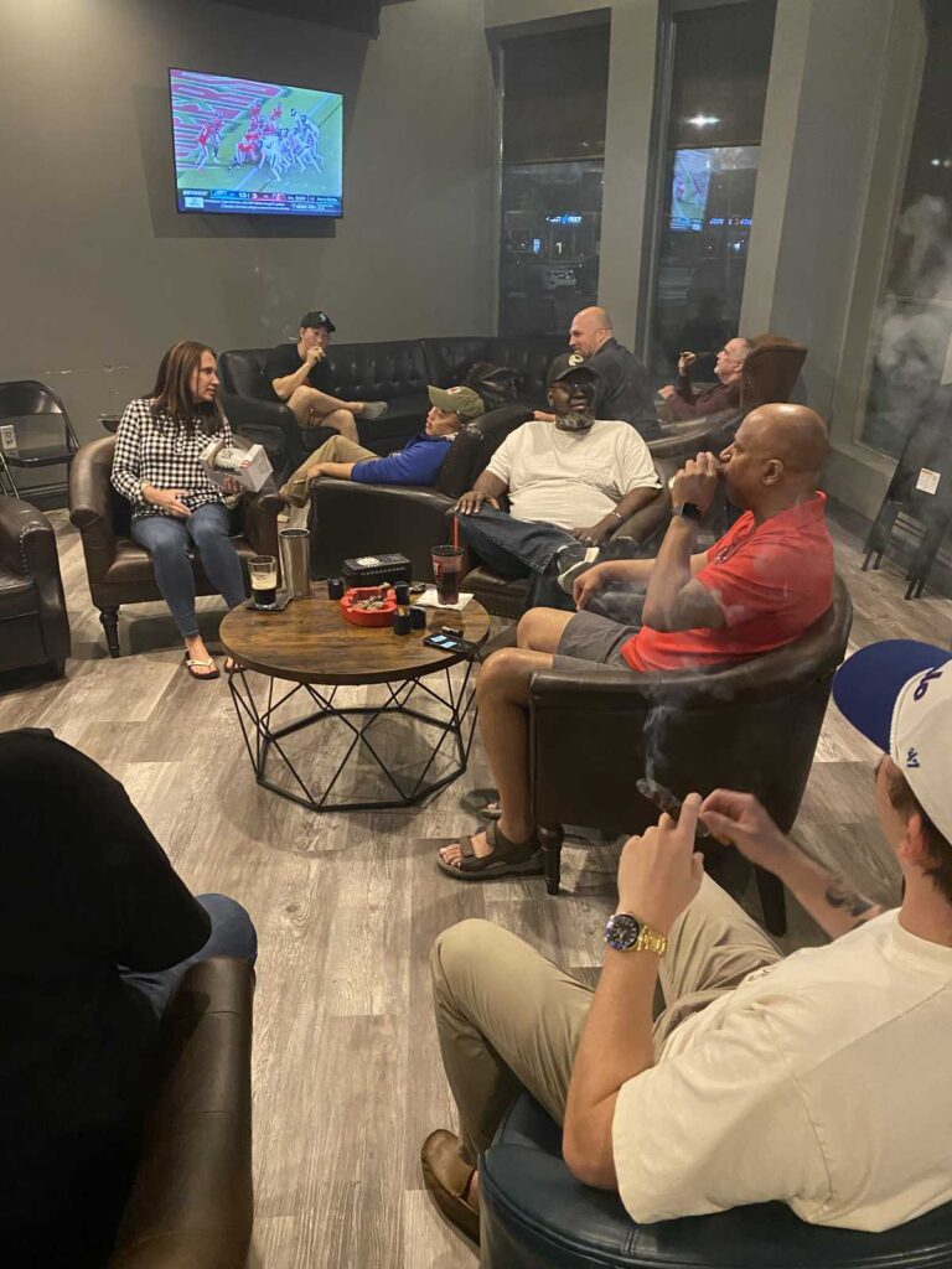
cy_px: 634
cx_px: 476
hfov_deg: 53.1
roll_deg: -0.7
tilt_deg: -21.8
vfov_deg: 67.3
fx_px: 953
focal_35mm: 26
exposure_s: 1/30
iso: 640
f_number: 1.8
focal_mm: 4.25
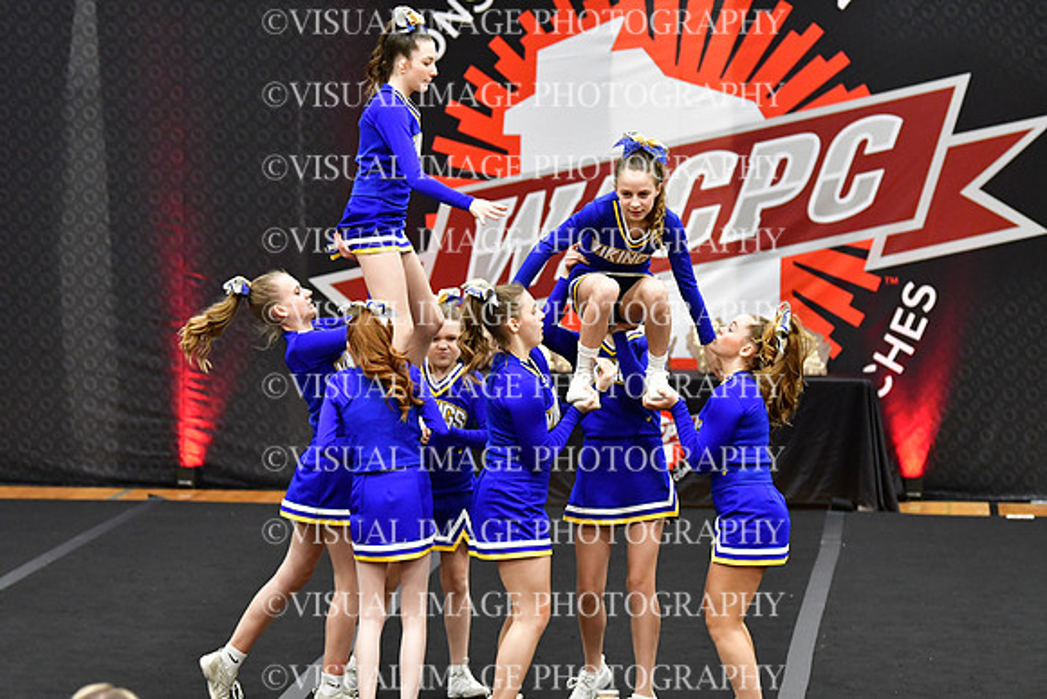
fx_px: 4451
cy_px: 350
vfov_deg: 9.0
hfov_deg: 13.4
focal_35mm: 153
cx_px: 524
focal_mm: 102
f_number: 3.2
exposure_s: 1/500
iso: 5000
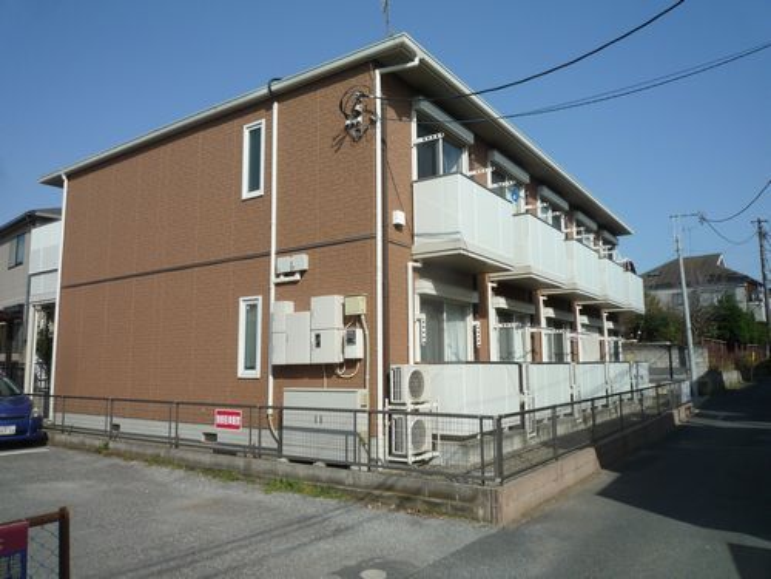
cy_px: 290
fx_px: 557
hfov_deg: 69.4
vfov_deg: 54.9
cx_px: 386
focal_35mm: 25
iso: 100
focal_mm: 4.4
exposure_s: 1/800
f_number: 5.6
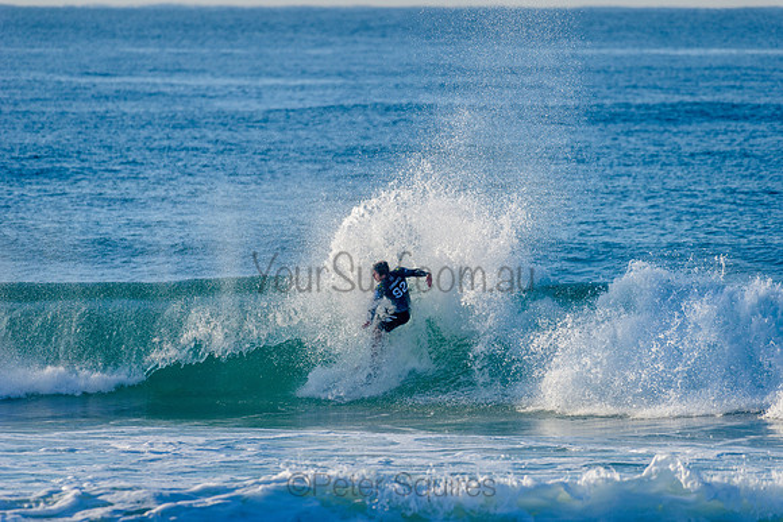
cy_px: 261
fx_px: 10877
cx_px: 392
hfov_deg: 4.1
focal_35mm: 500
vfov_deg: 2.8
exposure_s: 1/2000
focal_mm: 500
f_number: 5.6
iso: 280
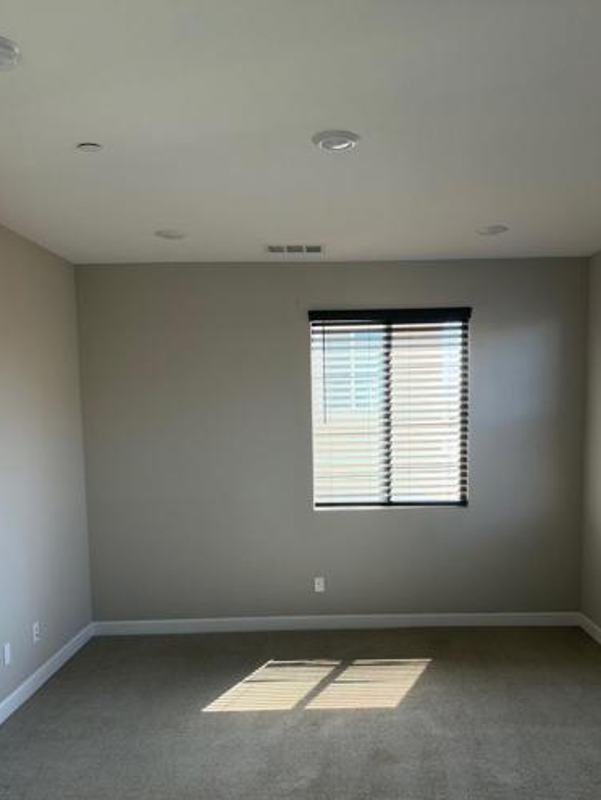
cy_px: 478
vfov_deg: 57.9
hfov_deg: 45.4
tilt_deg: -6.4
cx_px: 346
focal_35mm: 31
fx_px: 717
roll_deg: +0.9
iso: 200
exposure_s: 1/165
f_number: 1.8
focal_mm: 6.93
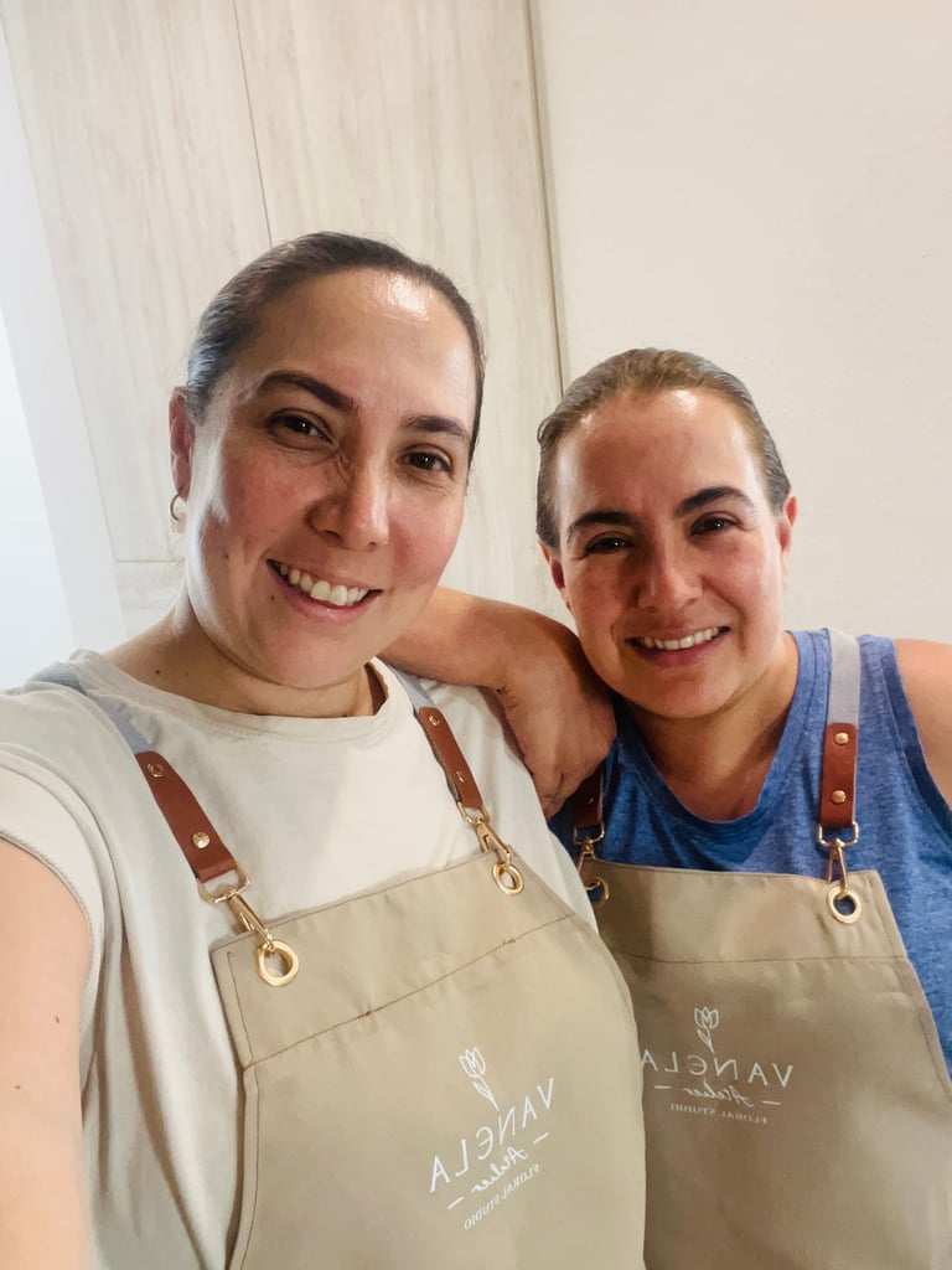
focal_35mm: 30
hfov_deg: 46.8
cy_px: 635
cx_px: 476
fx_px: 1100
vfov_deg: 60.0
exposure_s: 1/60
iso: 250
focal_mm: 2.71
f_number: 2.2
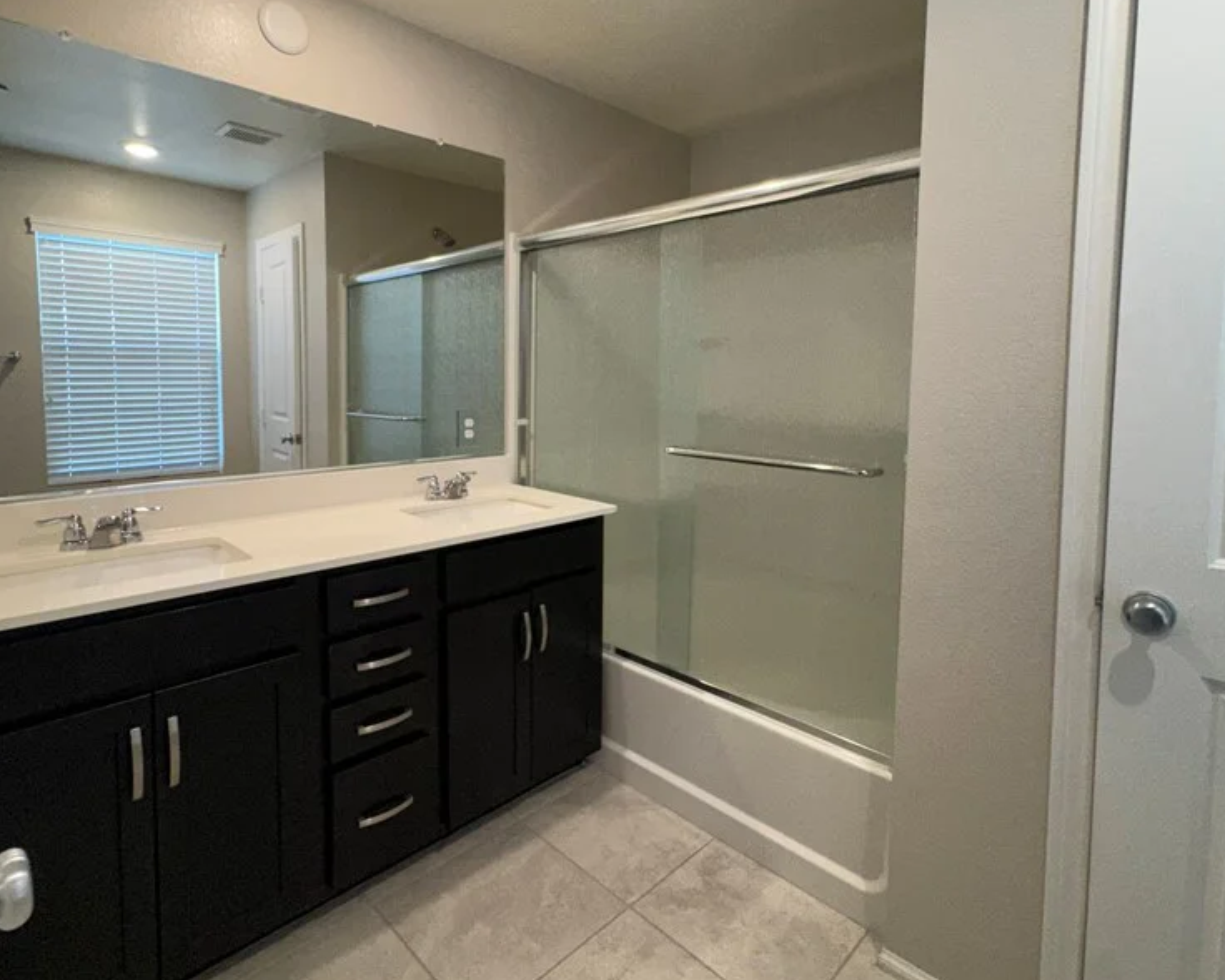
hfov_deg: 83.3
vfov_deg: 70.5
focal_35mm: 19
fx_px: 689
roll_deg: -0.7
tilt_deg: -4.3
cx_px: 612
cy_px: 418
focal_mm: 2.22
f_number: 2.2
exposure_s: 1/120
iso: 320
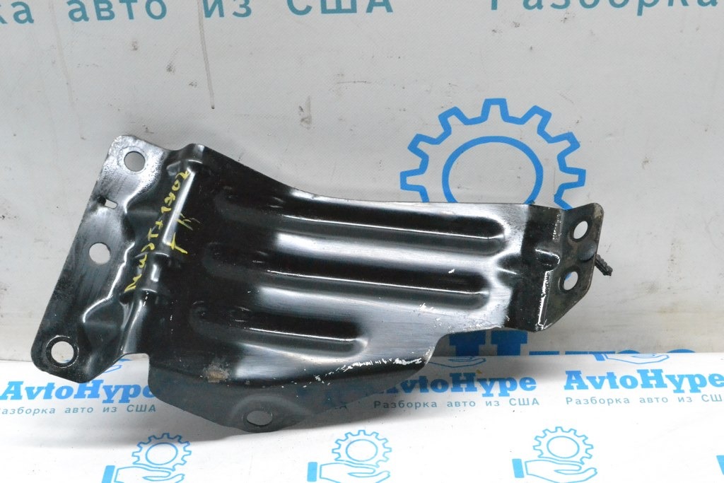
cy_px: 242
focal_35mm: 52
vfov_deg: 25.8
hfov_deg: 37.8
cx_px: 362
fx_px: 1056
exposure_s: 1/160
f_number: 9
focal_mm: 35
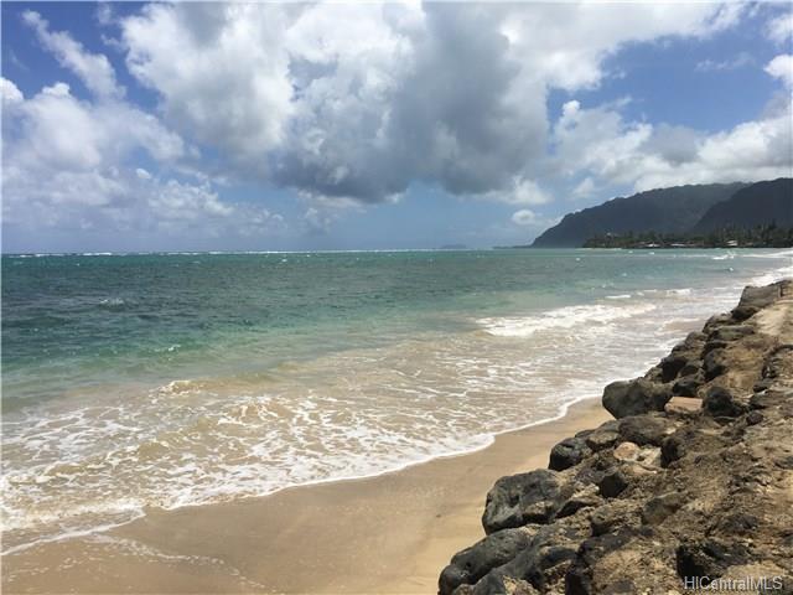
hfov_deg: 61.7
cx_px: 396
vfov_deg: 48.2
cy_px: 298
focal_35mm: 29
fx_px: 664
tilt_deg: -3.7
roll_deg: +0.0
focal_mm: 4.15
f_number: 2.2
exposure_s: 1/3846
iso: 25
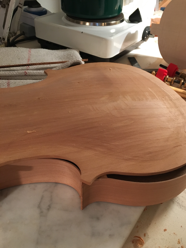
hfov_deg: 46.8
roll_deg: -4.8
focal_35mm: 30
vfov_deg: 60.0
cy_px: 127
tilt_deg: -39.4
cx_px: 96
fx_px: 215
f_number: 2.2
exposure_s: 1/33
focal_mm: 4.15
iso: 160
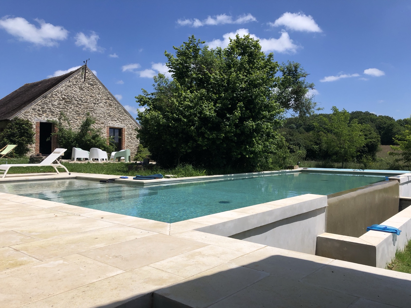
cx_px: 206
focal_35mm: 28
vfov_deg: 49.7
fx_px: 332
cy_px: 154
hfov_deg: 63.4
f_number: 1.8
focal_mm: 4
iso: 20
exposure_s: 1/3003
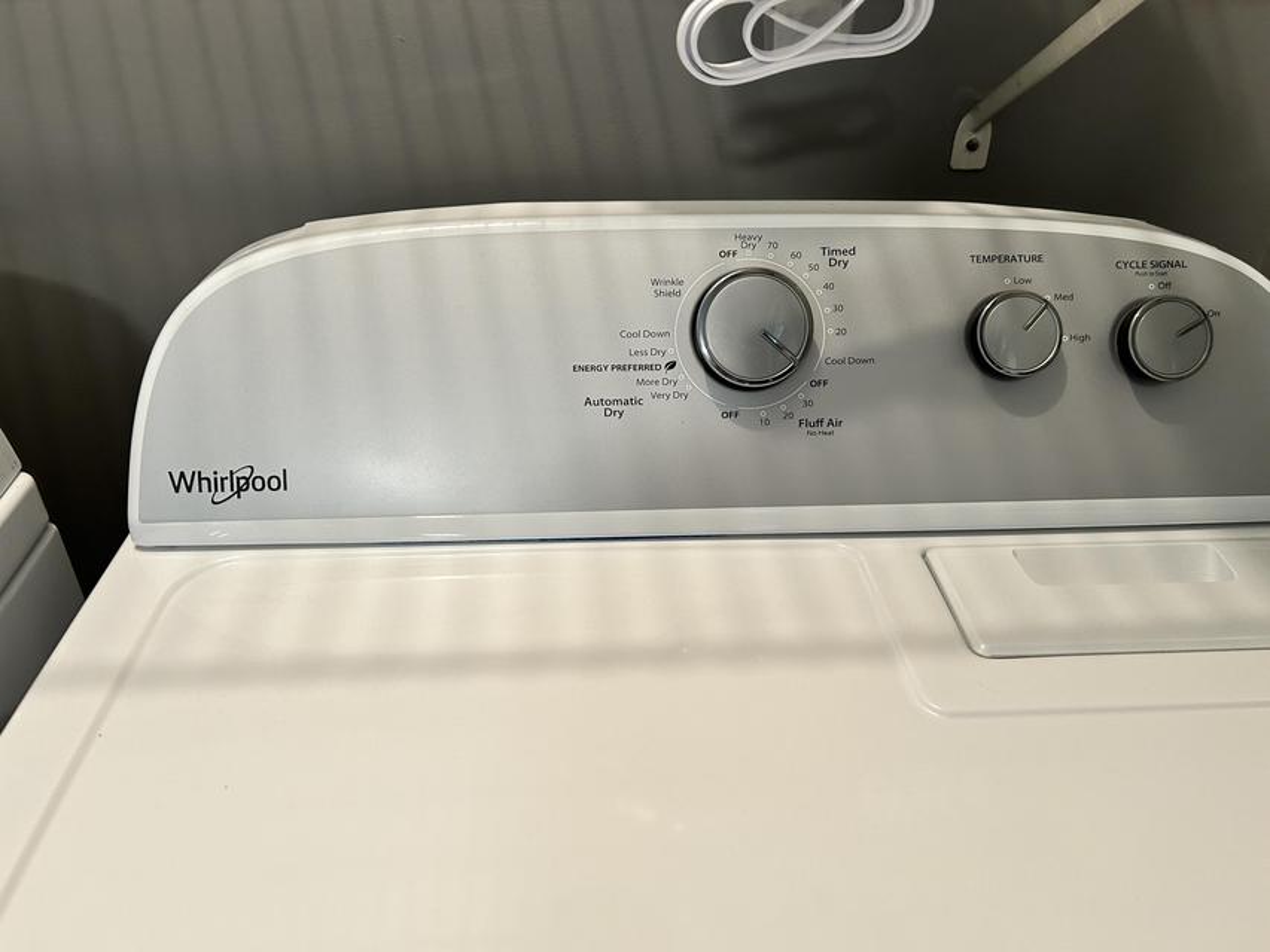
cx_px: 635
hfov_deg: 67.3
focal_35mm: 26
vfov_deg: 53.1
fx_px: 954
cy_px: 476
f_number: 1.5
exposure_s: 1/60
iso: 125
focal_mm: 5.7
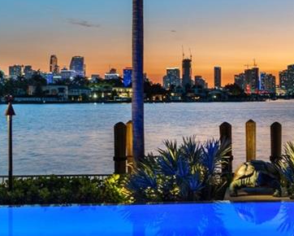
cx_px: 261
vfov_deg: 22.9
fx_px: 505
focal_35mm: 58
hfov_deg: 31.1
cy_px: -82
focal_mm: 14
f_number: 8
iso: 500
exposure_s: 1/4
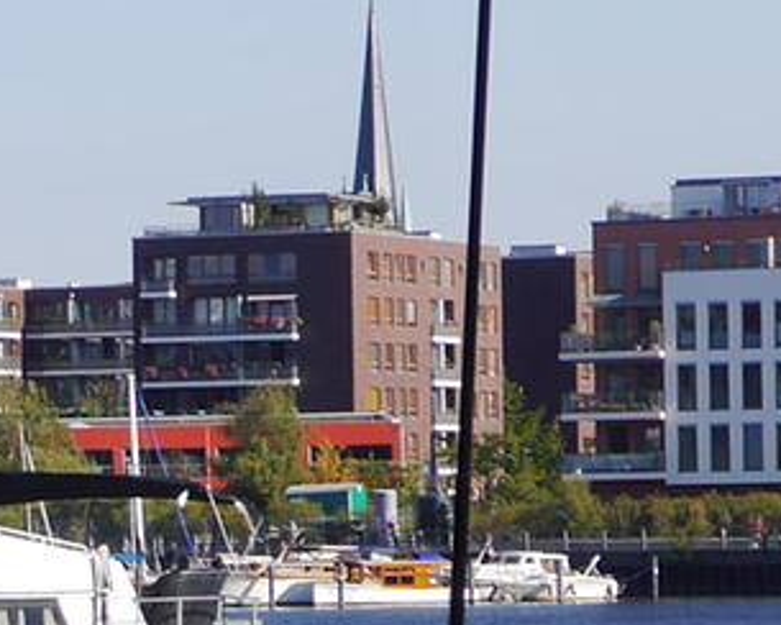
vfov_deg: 4.7
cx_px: -1370
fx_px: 7674
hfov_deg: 5.5
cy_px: 648
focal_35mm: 332
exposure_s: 1/250
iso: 160
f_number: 9
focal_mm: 27
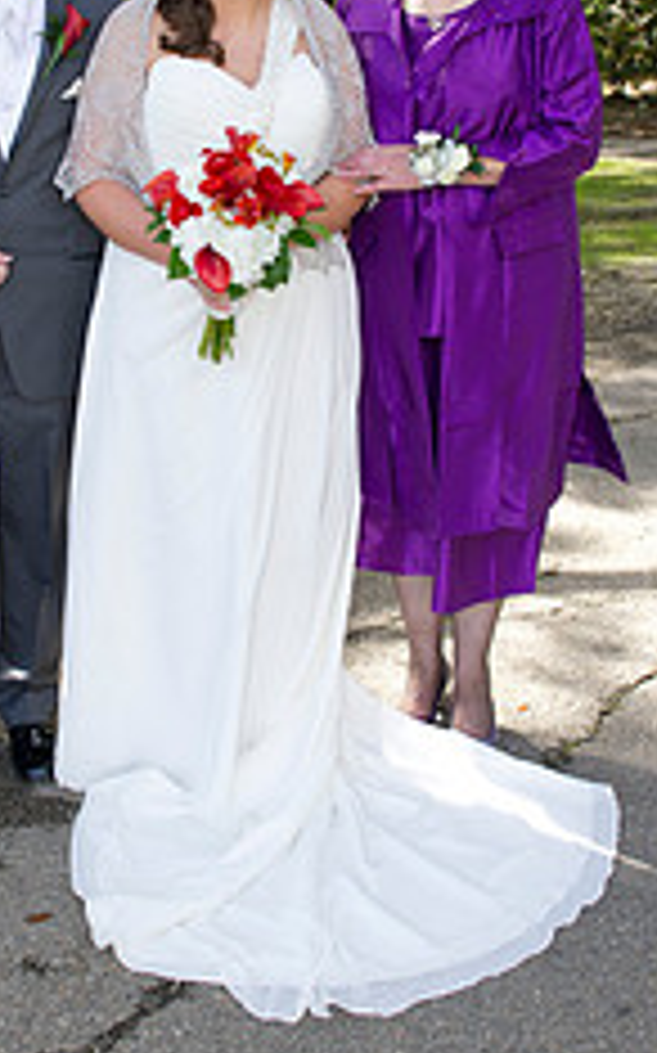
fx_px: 1463
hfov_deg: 25.1
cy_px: 364
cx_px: 191
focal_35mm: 51
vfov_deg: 39.2
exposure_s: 1/200
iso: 320
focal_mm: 26
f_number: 5.6
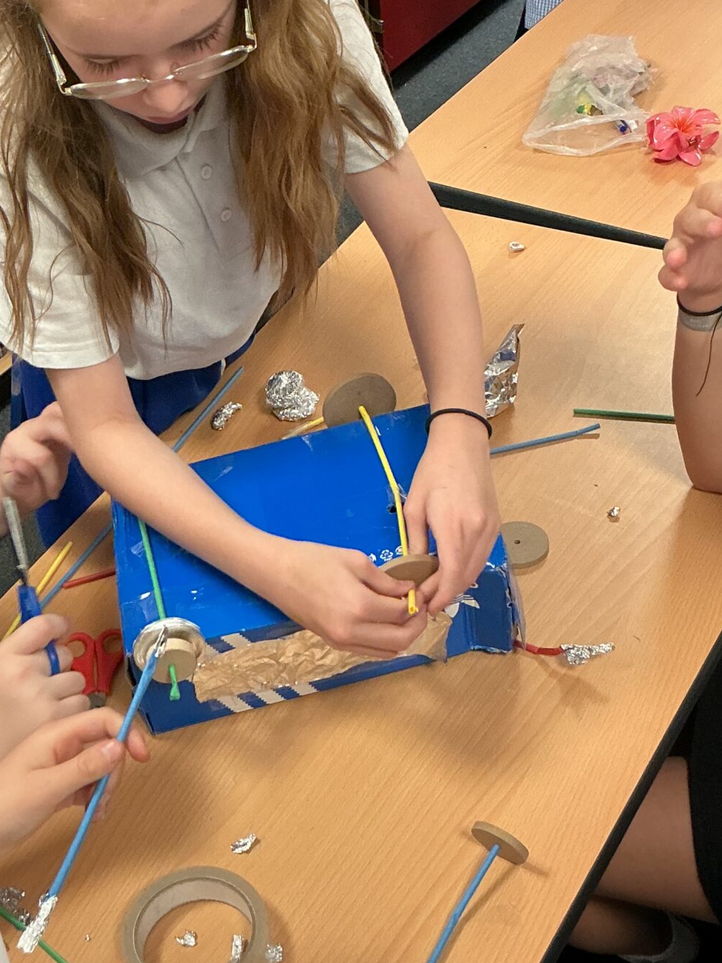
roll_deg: +13.1
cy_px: 466
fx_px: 1558
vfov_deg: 34.4
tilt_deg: -41.4
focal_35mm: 56
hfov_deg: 25.9
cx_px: 206
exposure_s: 1/60
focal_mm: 3
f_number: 1.8
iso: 125
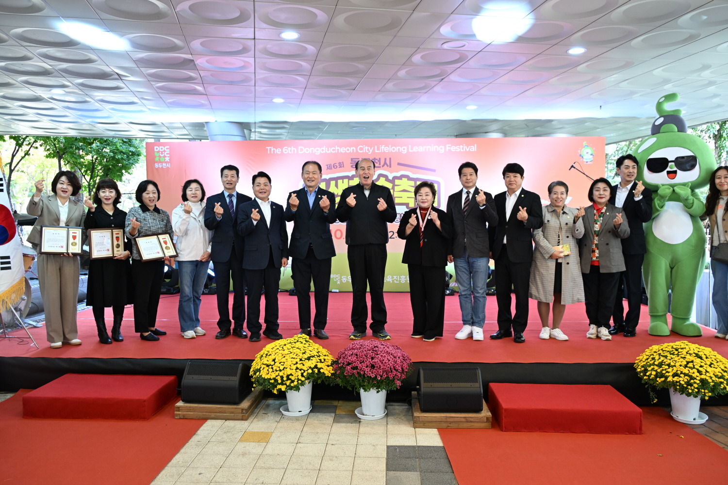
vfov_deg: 44.3
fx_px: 597
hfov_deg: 62.8
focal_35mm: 30
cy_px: 242
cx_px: 364
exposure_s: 1/100
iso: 1000
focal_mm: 29.5
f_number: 5
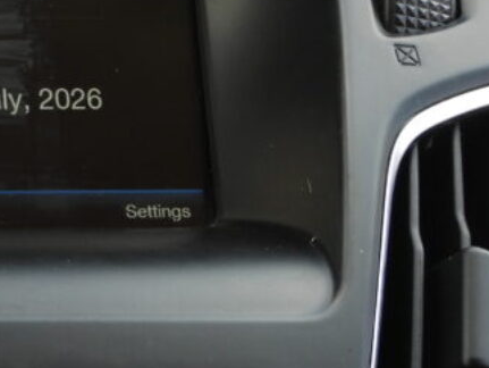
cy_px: 239
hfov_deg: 7.5
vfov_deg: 5.7
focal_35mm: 260
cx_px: -221
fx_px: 3676
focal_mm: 12.6
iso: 100
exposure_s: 1/100
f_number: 3.5
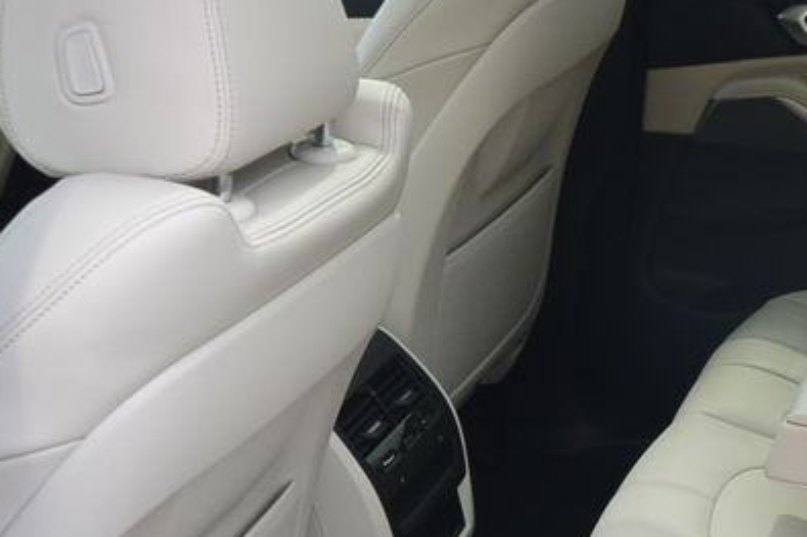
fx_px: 1568
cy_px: 526
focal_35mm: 70
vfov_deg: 19.0
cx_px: 803
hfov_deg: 27.3
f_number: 4
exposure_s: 1/250
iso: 160
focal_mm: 10
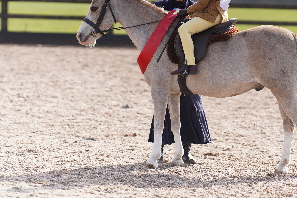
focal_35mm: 322
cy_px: 49
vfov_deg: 4.3
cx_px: 211
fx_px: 2656
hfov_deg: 6.4
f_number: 2.8
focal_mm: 200
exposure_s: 1/4000
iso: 640
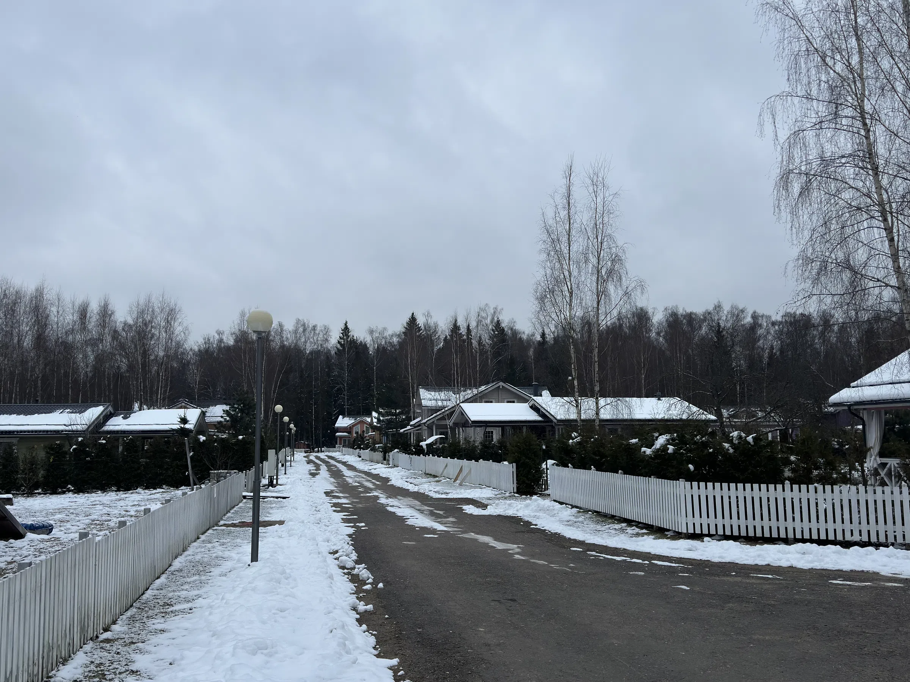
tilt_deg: +5.2
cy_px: 341
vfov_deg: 40.7
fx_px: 920
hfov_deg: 52.6
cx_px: 455
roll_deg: +0.7
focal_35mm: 35
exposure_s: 1/436
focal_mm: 6.76
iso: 100
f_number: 1.78
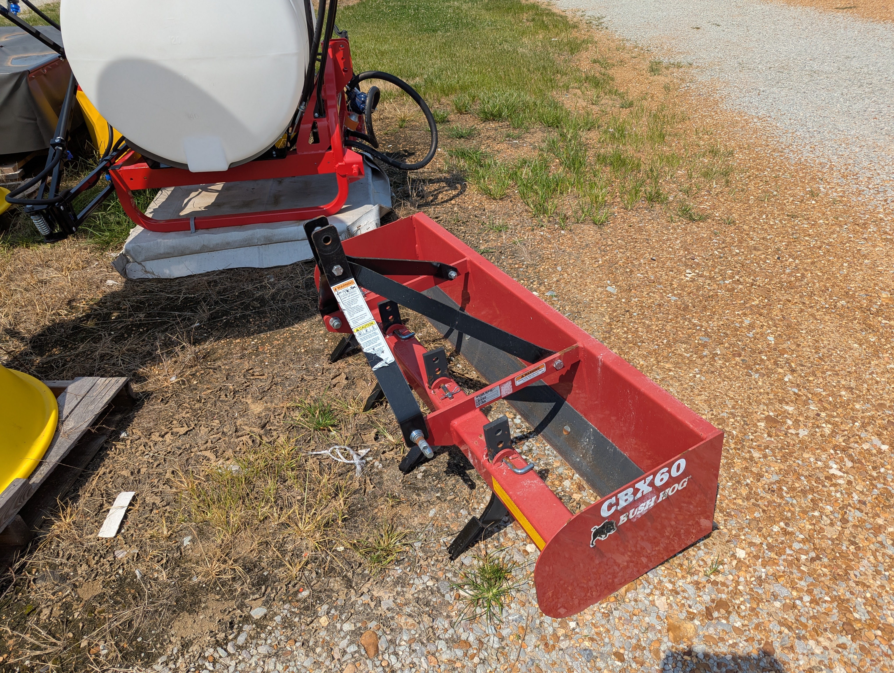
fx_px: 621
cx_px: 447
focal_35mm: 24
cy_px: 336
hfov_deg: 71.5
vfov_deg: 56.9
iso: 40
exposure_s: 1/2833
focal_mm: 6.81
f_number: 1.85
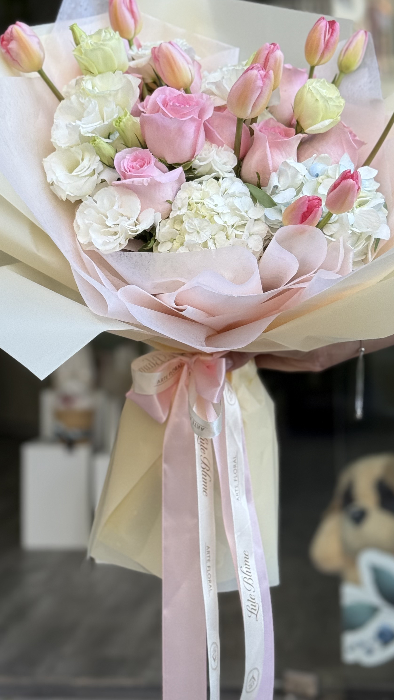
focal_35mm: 71
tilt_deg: +1.2
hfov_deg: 17.0
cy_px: 262
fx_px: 1319
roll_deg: +0.6
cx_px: 197
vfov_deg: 29.6
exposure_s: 1/382
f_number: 1.78
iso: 64
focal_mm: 6.76
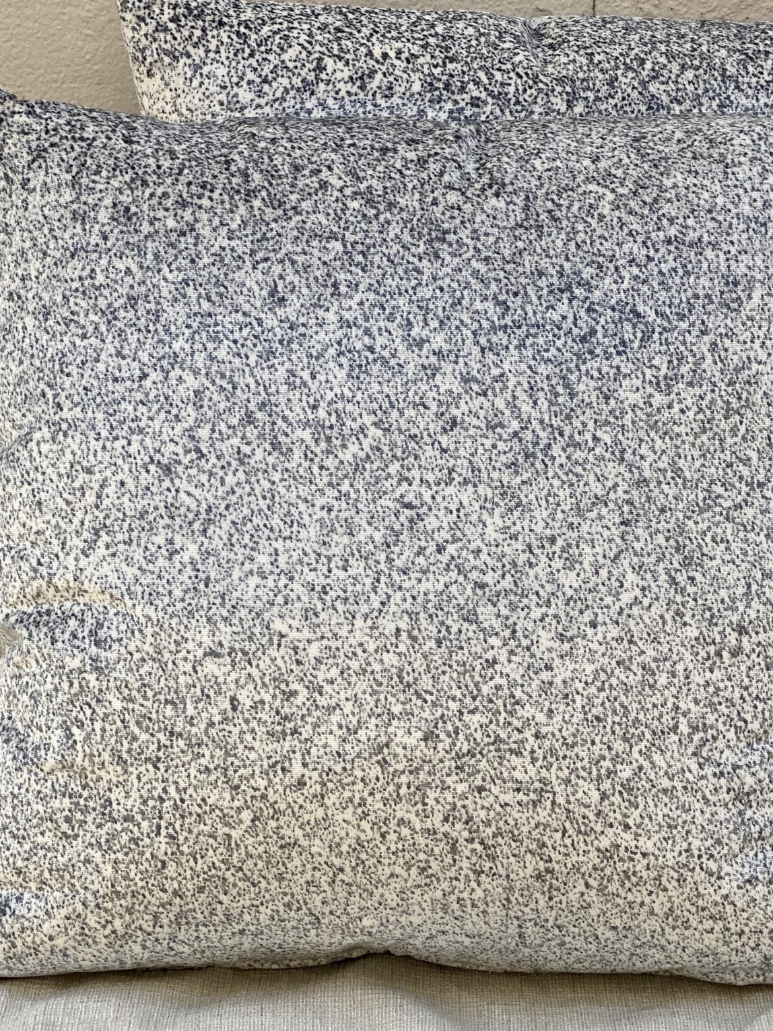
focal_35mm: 87
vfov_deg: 22.5
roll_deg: +0.5
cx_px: 460
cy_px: 573
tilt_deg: -19.0
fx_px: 2590
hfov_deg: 17.0
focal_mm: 6
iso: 20
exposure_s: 1/285
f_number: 2
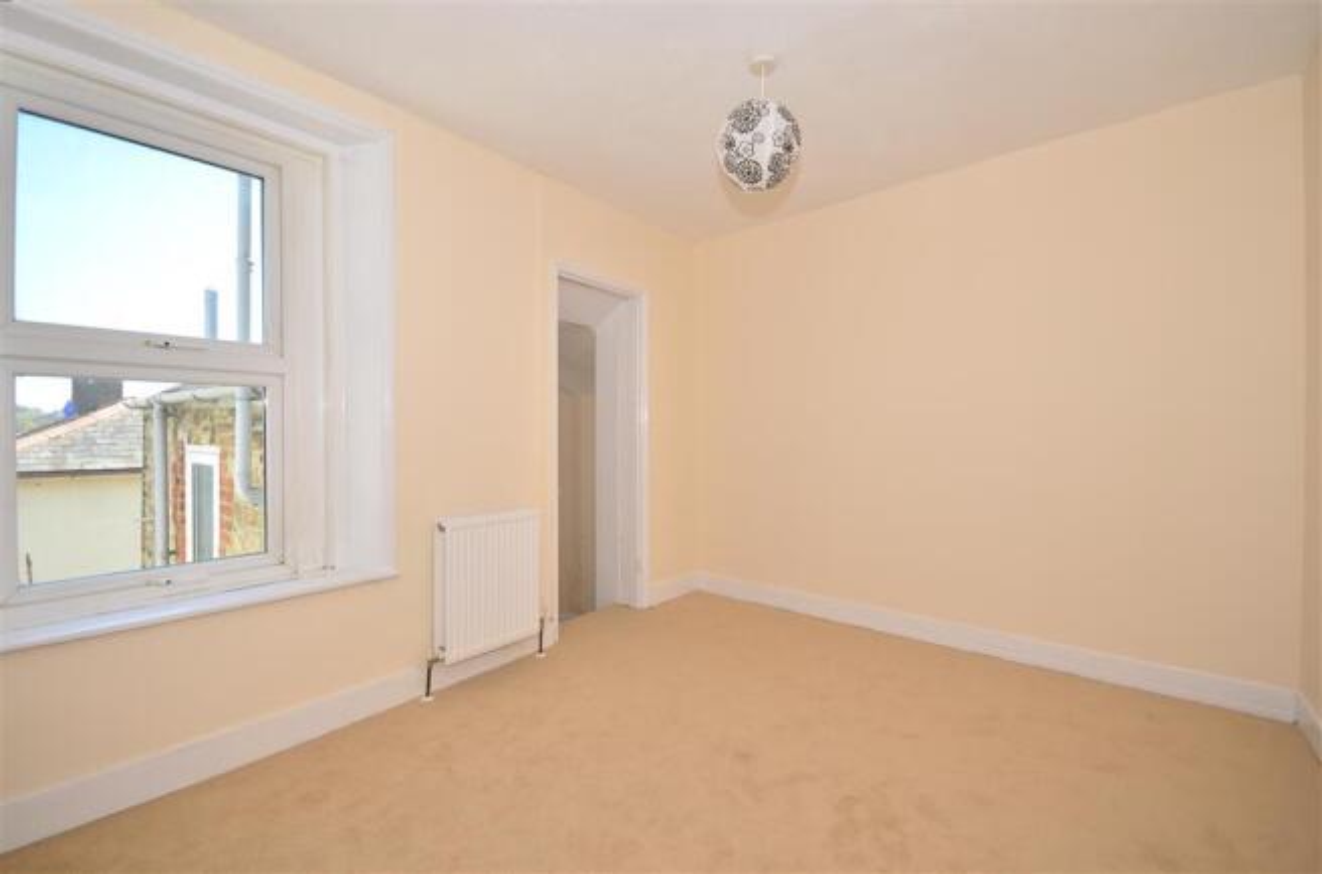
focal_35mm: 15
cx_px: 661
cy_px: 437
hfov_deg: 100.5
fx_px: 550
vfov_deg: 77.0
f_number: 7.1
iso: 200
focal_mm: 10
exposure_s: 1/200
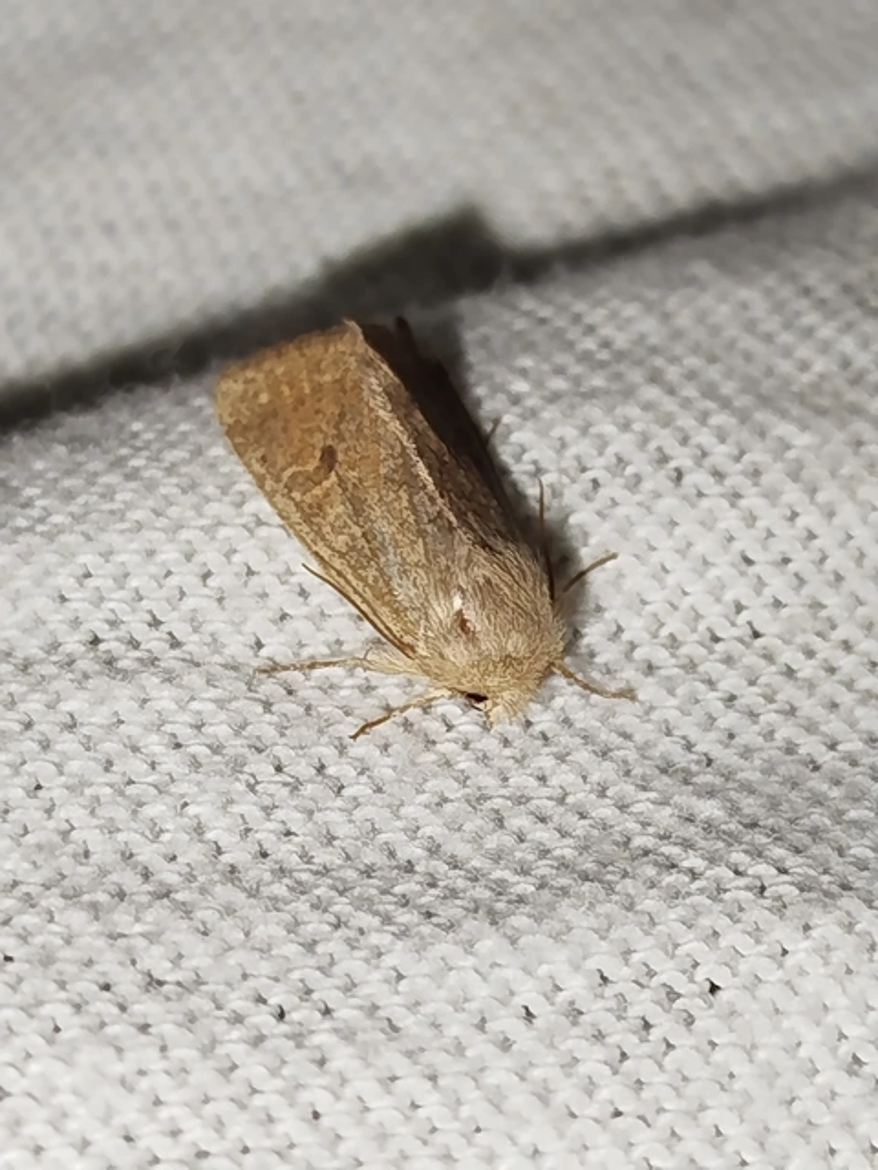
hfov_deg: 15.9
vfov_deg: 21.1
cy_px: 585
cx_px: 439
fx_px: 3145
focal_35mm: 93
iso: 100
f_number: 1.7
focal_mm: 5.31
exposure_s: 1/50
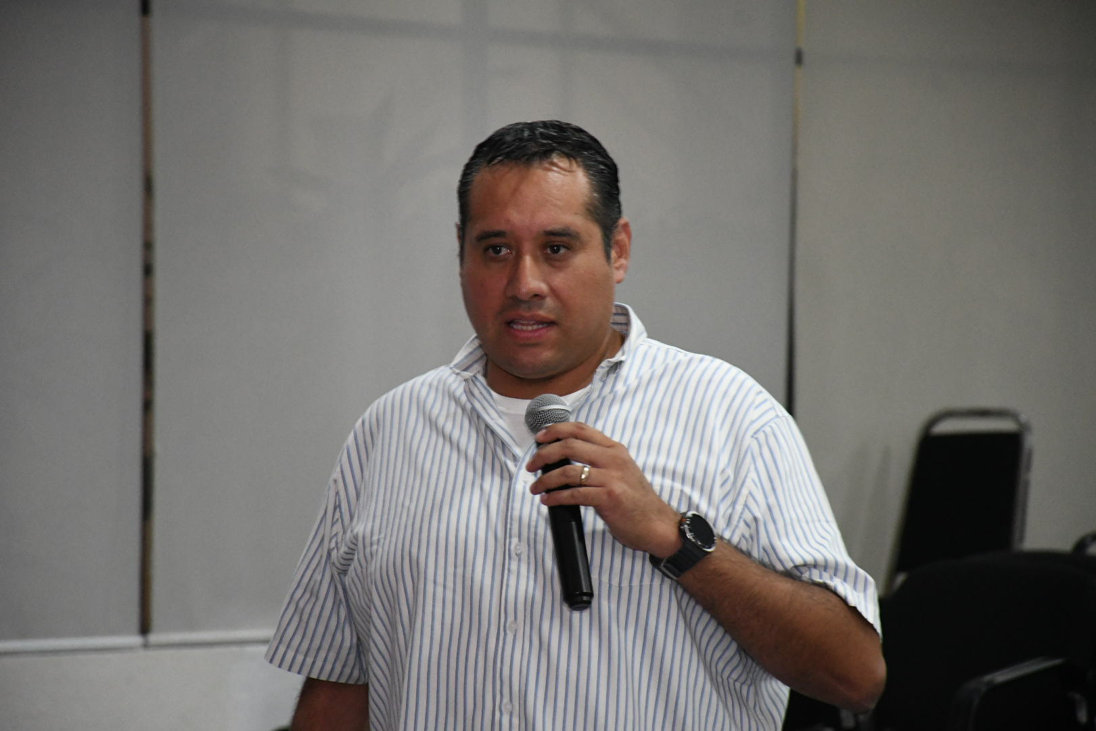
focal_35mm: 210
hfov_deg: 9.8
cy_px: 366
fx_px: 6393
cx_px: 548
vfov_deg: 6.5
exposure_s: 1/125
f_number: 6.3
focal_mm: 140
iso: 5000
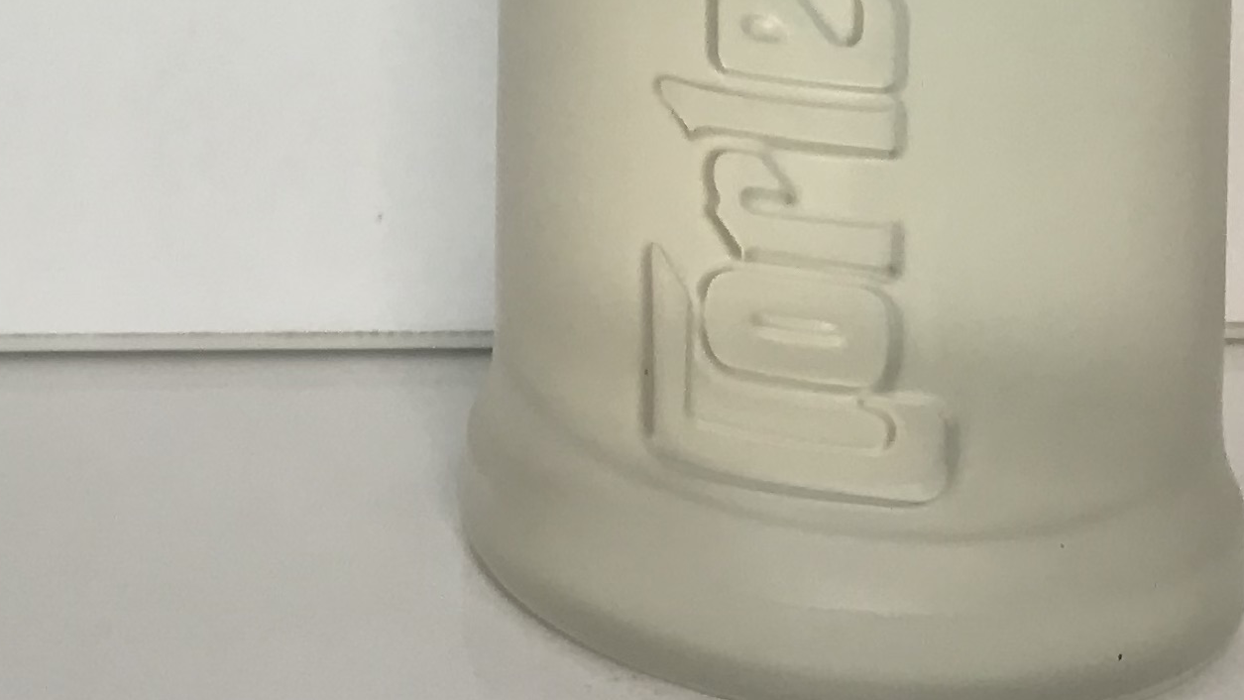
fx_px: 3233
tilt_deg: -4.4
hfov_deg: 20.8
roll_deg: -1.5
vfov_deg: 11.3
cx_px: -94
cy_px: -646
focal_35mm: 98
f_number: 1.8
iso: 25
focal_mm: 3.99
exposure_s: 1/100
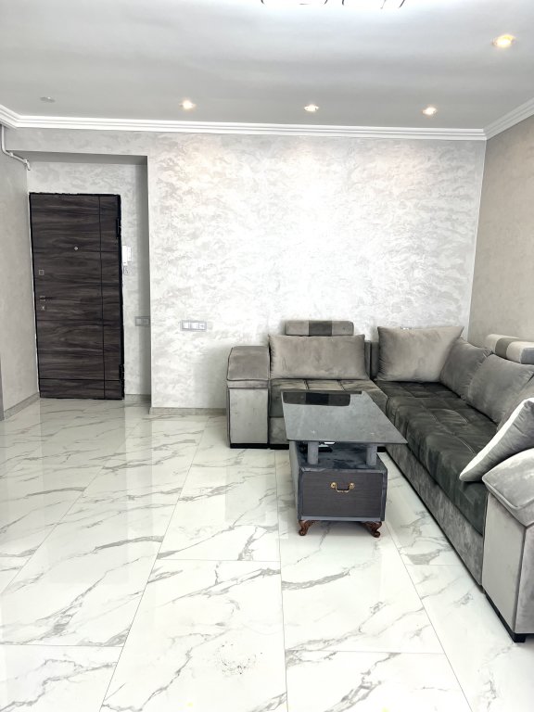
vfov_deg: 67.3
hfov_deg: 53.1
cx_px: 267
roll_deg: -2.3
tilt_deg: -9.0
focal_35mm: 26
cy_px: 356
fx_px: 535
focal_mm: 5.7
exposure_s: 1/100
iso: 80
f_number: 1.5
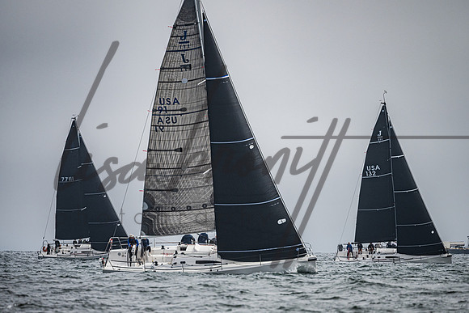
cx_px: 247
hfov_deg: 4.8
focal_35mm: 428
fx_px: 5578
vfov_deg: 3.2
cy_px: 170
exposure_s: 1/4000
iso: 400
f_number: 5.6
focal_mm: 350
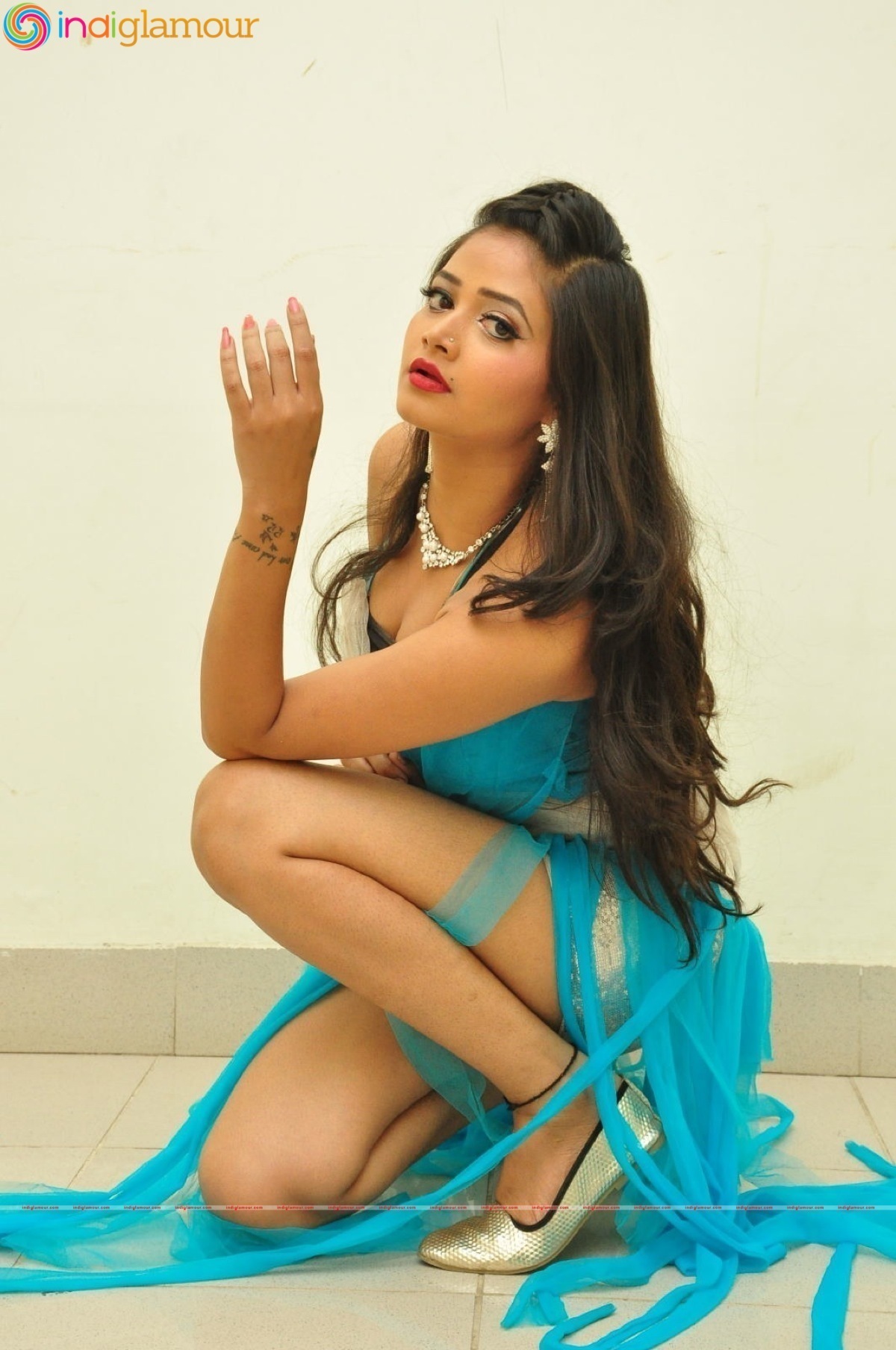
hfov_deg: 20.1
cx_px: 448
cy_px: 675
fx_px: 2528
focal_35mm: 68
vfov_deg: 29.9
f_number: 8
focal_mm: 45
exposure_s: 1/125
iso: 1600
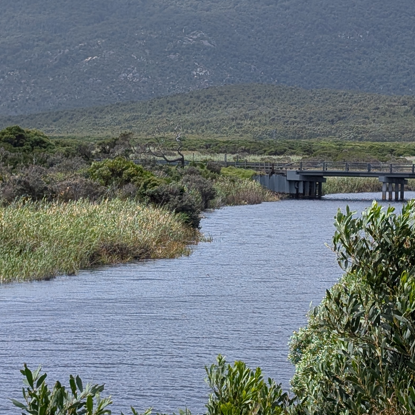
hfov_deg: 15.4
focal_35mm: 113
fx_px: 1533
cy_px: 190
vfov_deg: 15.4
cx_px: 254
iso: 22
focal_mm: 6.9
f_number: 1.68
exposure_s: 1/1883
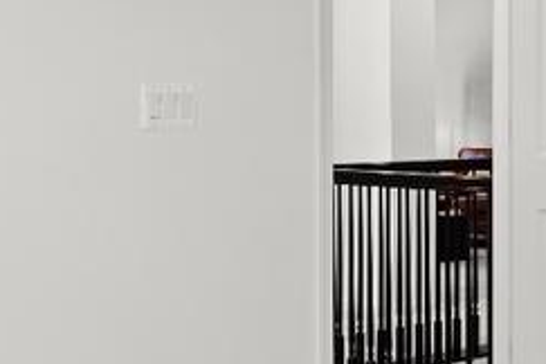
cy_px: 119
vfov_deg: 14.4
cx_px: 654
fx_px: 1441
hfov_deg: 20.1
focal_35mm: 95
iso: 100
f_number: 9
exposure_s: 1/2.5
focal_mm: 16
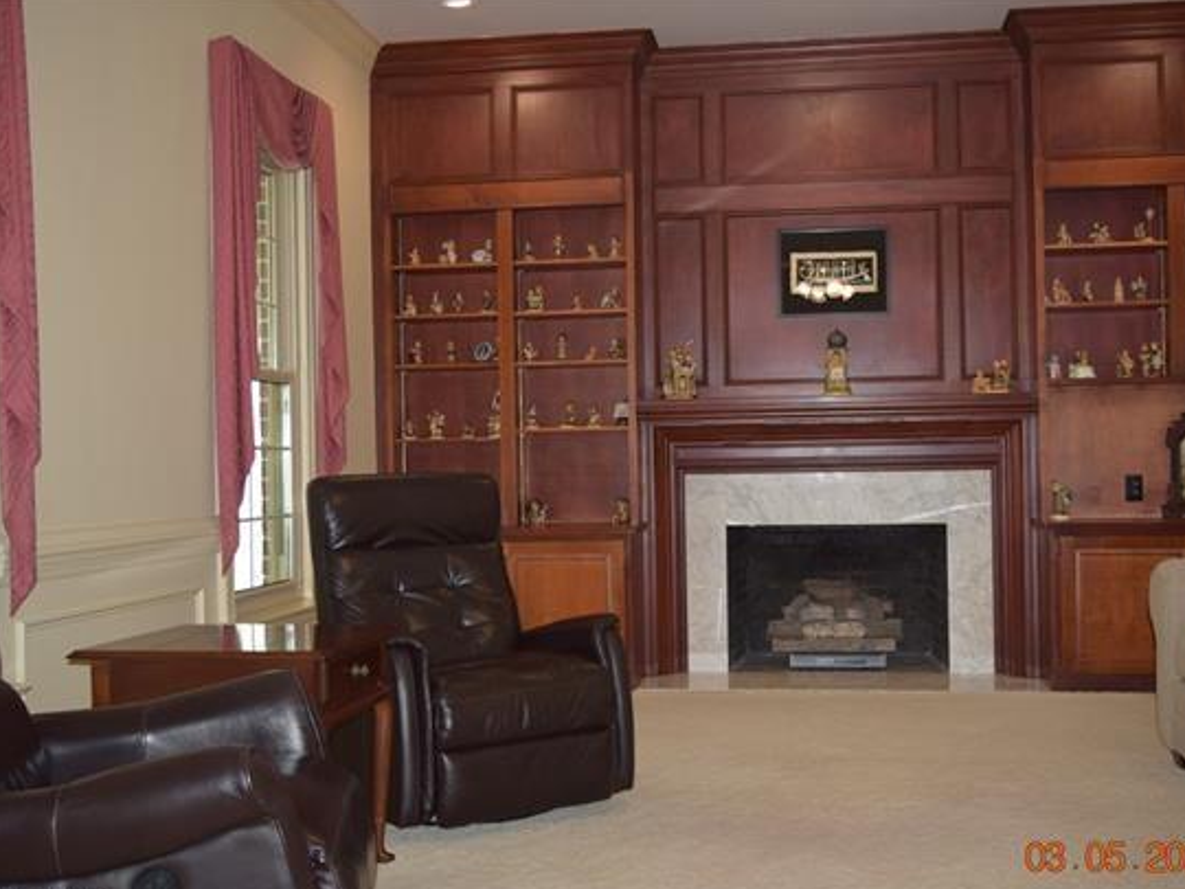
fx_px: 1404
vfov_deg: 35.1
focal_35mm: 41
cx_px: 658
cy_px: 459
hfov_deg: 45.7
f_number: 4
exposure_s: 1/60
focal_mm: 24
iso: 280
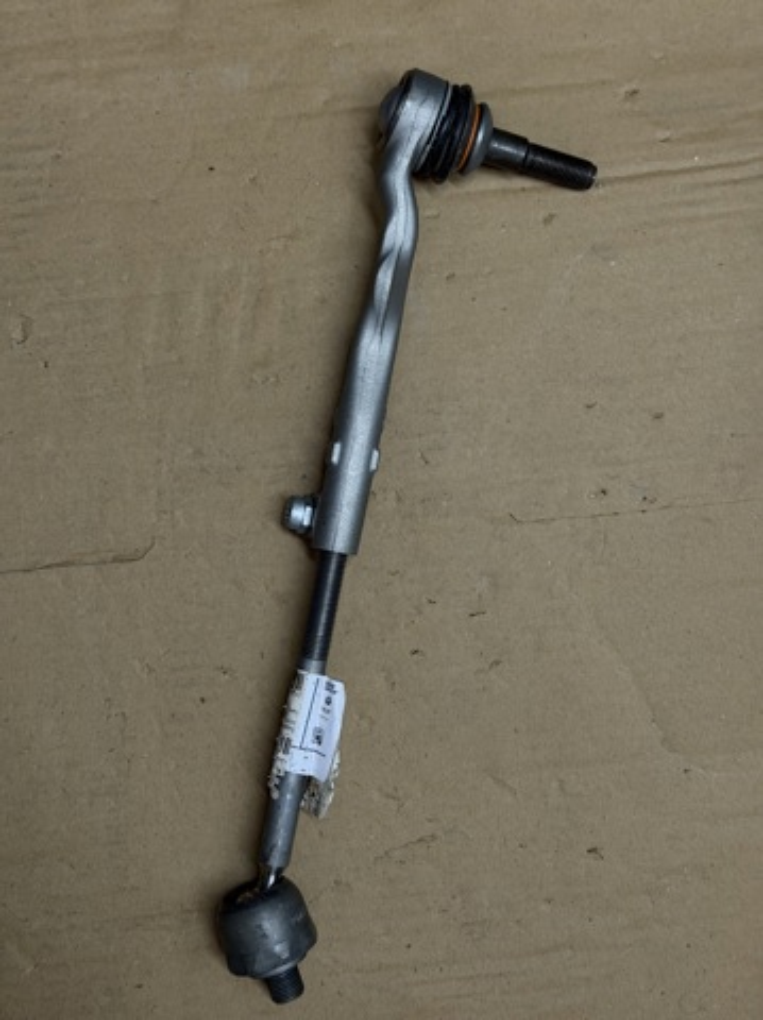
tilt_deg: -88.9
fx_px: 1413
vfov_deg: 39.7
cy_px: 510
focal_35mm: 48
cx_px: 382
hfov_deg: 30.2
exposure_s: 1/40
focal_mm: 6.76
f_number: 1.78
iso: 400
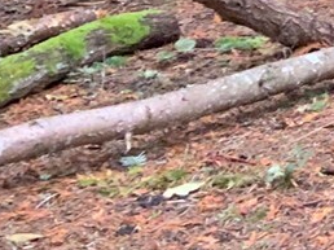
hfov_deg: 9.7
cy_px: -294
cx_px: 816
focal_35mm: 180
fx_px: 1735
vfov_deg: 7.8
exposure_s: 1/60
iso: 250
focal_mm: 3
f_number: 1.8
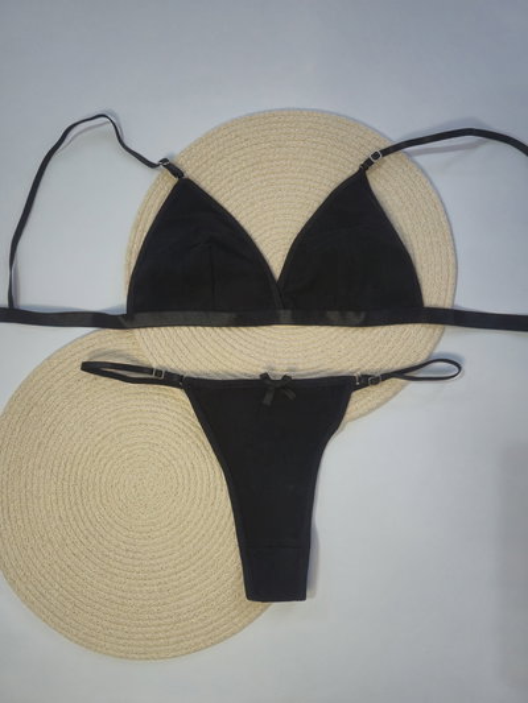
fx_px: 468
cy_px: 352
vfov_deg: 73.9
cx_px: 264
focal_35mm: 23
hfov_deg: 58.9
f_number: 1.8
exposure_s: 1/50
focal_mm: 5.4
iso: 250
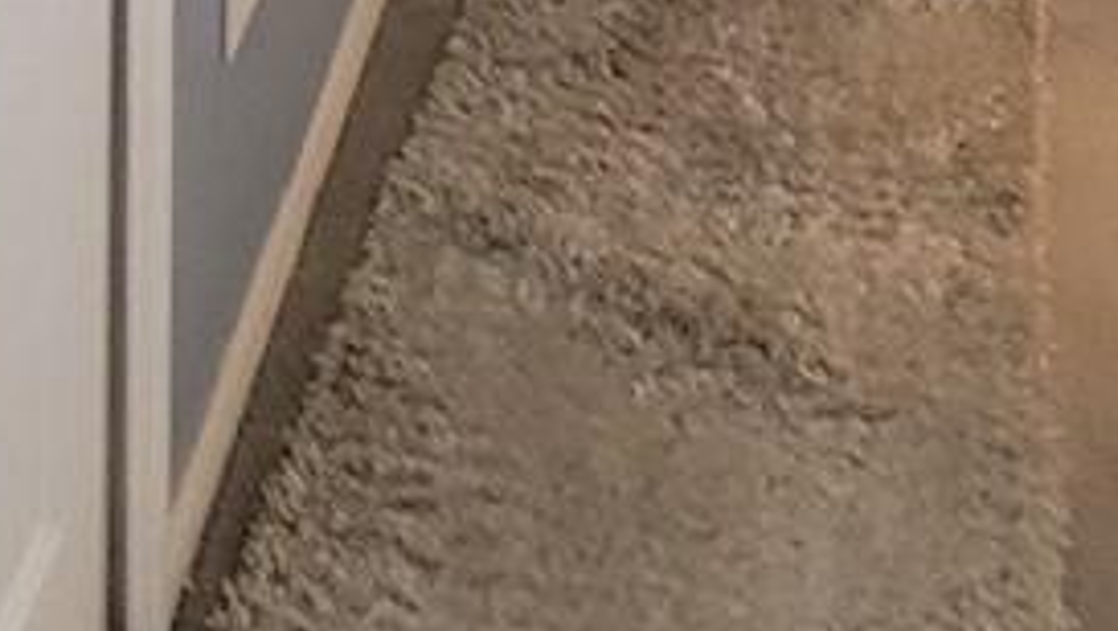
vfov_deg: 11.3
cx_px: 1057
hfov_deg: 24.7
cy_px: -1033
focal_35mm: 83
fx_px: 2462
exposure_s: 1/40
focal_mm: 2.2
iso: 320
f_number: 2.2
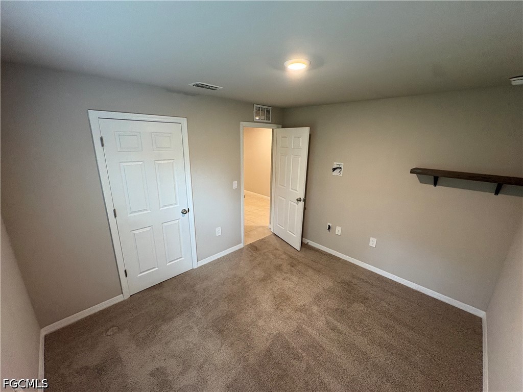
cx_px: 262
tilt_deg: -15.3
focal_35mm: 14
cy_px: 196
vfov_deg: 85.7
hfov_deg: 102.1
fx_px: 212
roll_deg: -0.7
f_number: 2.2
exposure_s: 1/60
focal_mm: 2.22
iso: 250
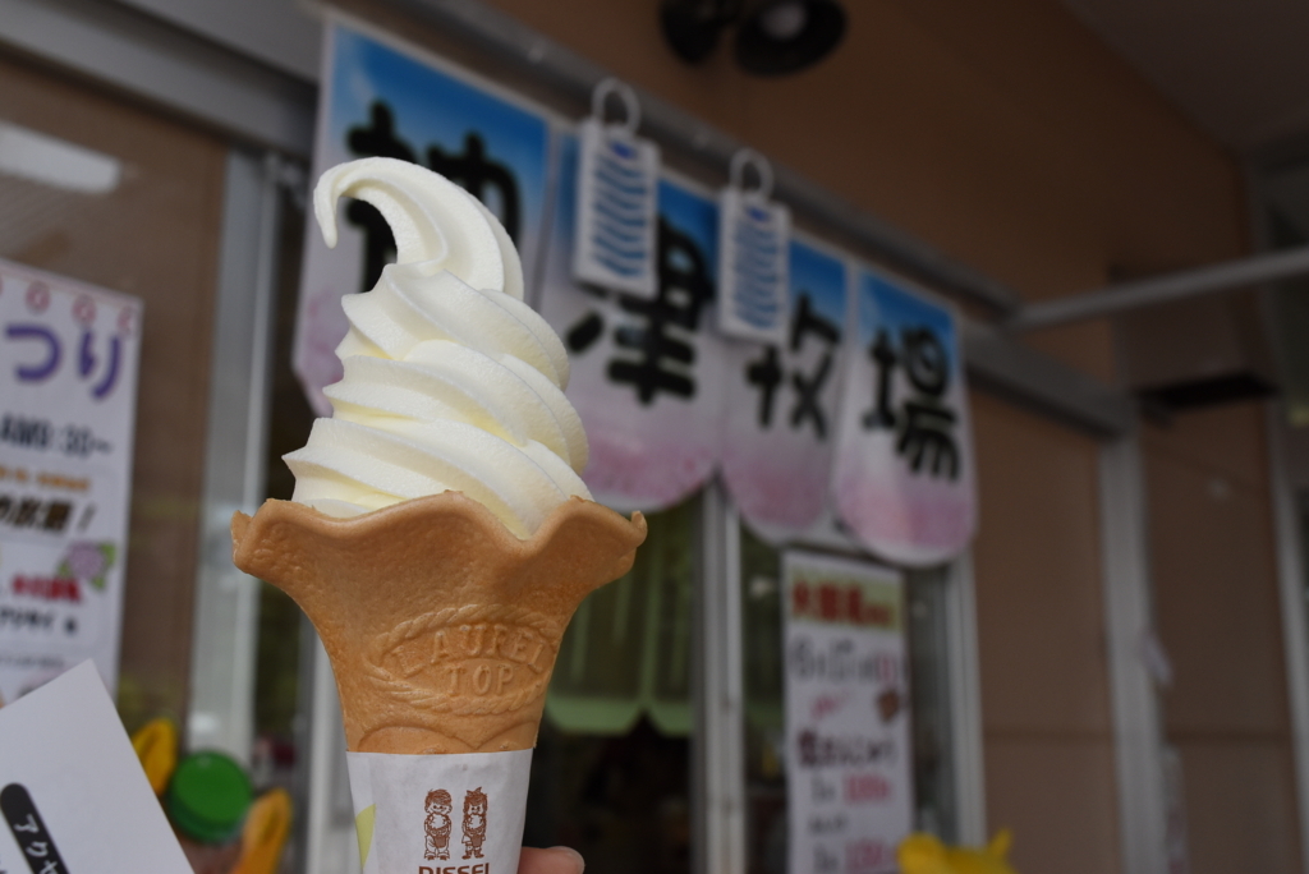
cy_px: 437
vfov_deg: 33.1
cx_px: 654
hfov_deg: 47.9
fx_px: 1473
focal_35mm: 40
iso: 500
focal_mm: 27
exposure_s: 1/500
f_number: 8
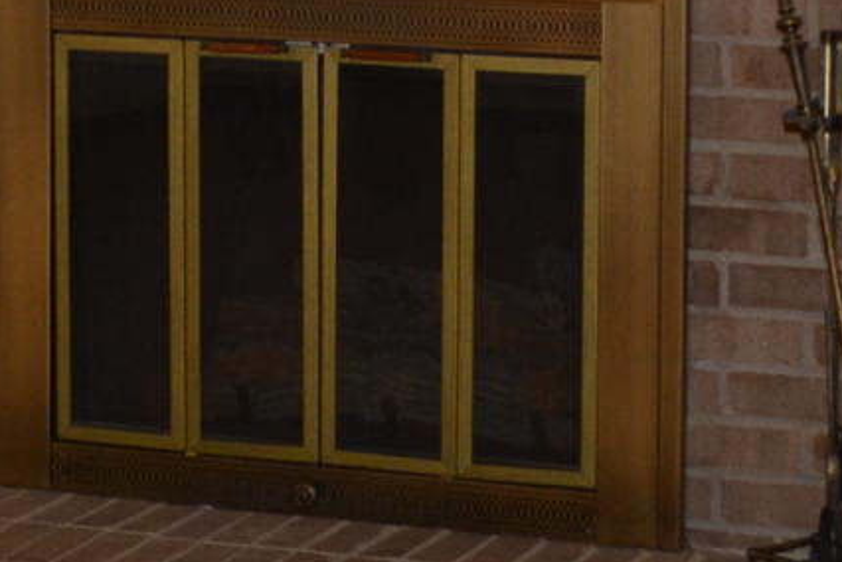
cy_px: -163
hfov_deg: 10.5
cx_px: -421
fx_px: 4444
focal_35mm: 190
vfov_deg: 7.2
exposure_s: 1/100
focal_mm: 18
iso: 400
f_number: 3.5
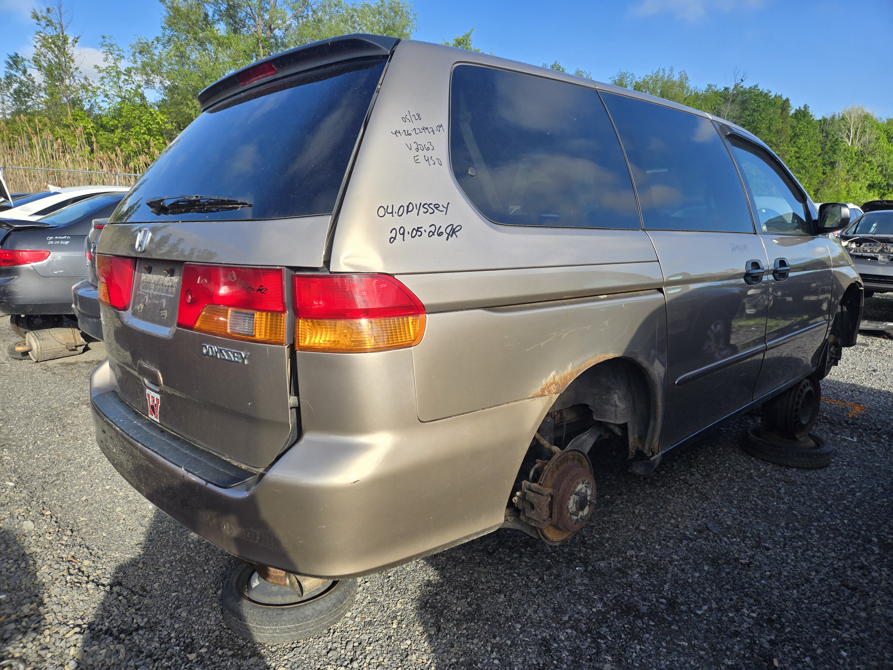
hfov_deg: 73.9
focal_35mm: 23
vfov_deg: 58.9
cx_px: 446
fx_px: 593
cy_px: 335
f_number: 1.8
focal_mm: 5.4
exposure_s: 1/1005
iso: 25
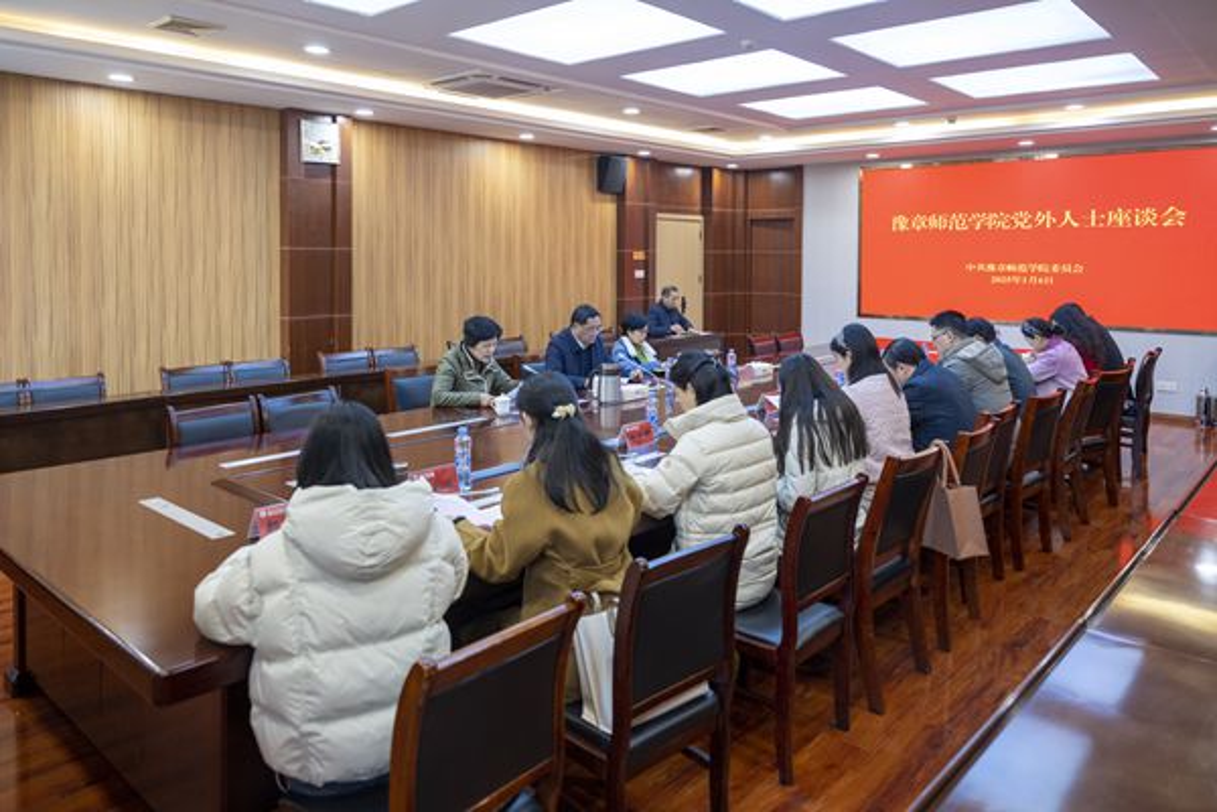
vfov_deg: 53.1
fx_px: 811
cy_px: 406
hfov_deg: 73.7
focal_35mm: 24
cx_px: 608
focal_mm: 24
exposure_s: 1/160
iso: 1250
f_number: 3.2
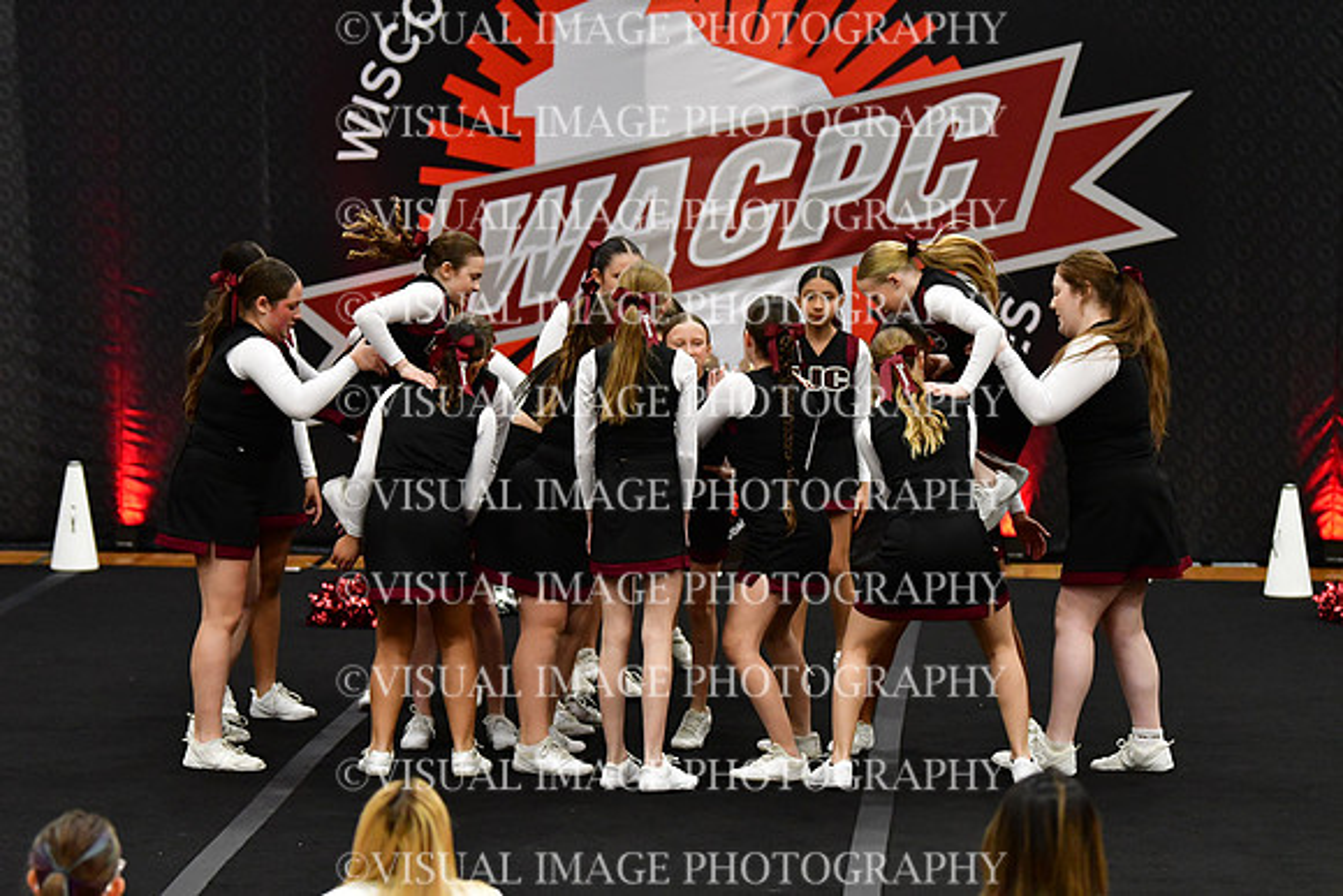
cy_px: 448
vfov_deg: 9.3
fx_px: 5485
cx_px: 672
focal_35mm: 147
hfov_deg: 14.0
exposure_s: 1/800
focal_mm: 98
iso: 4000
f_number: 2.8
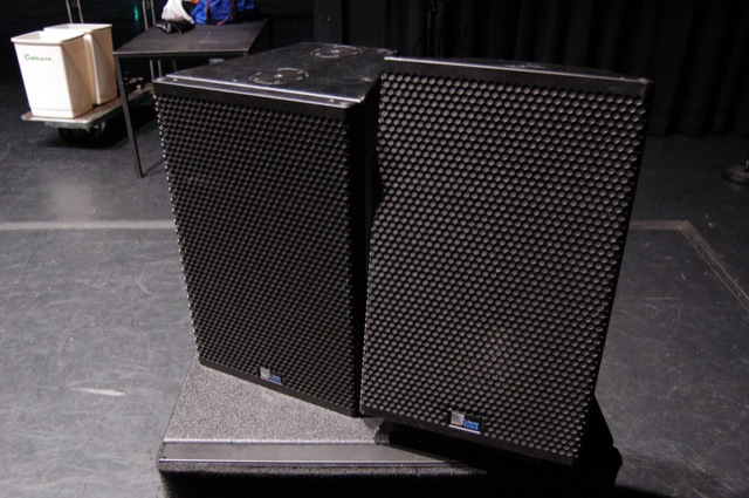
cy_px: 249
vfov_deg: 43.5
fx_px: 623
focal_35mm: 30
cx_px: 374
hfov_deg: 62.0
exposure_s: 1/13
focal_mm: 20
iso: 1600
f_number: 3.8
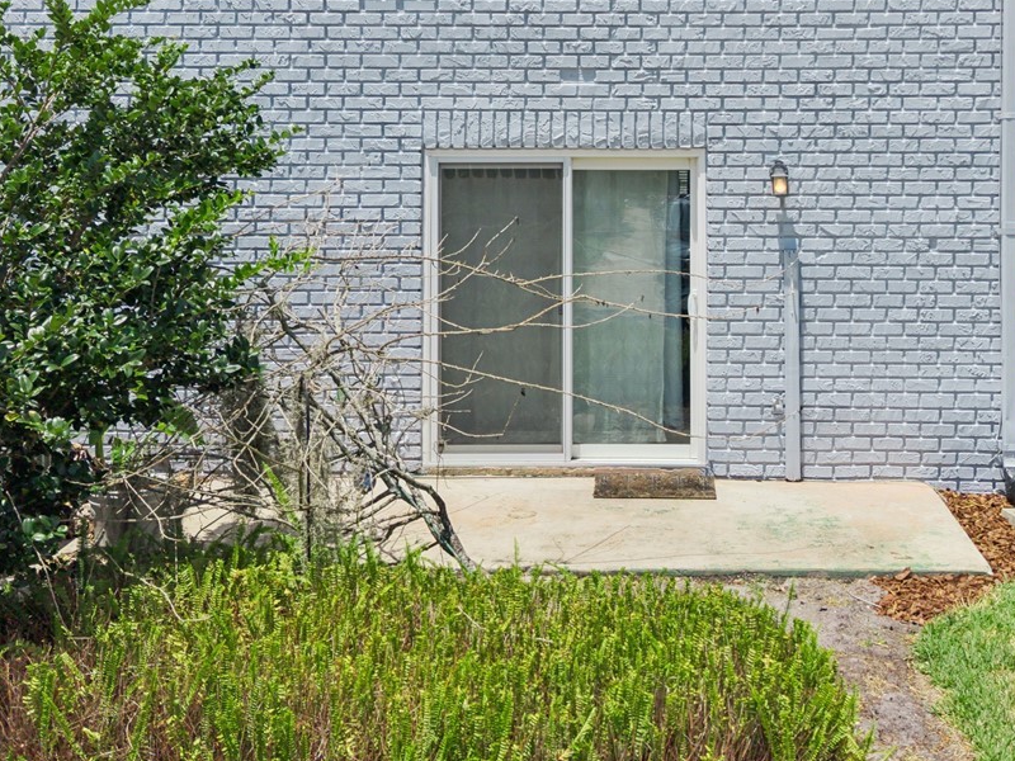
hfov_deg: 39.4
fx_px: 1407
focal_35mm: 48
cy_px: 147
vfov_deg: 29.5
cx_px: 645
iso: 300
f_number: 1.8
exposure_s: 1/8000
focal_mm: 8.7
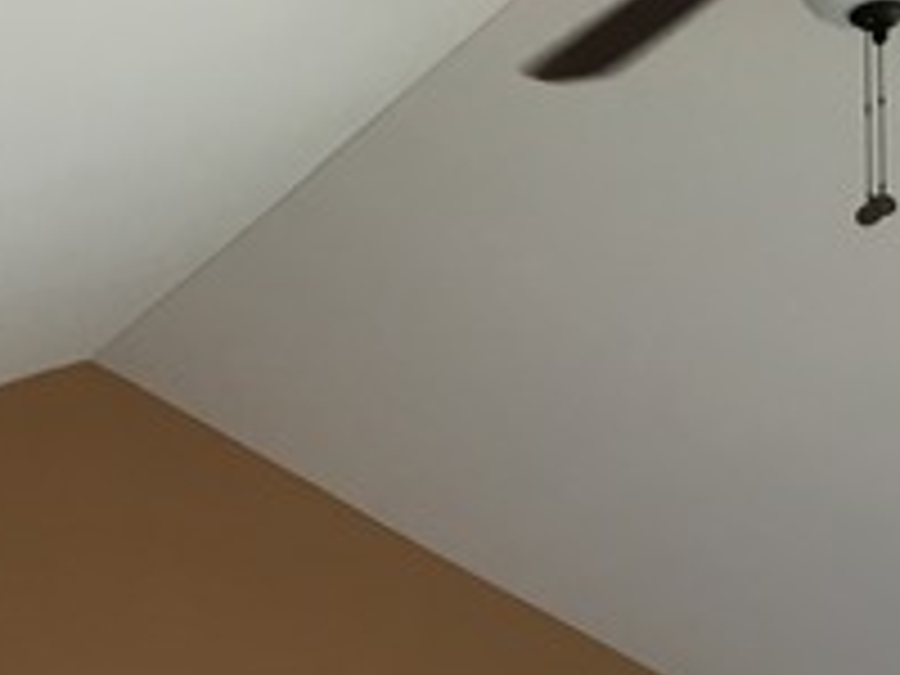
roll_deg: +0.5
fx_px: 2418
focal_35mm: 93
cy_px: 1008
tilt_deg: +1.6
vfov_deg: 14.8
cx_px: 400
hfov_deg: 21.1
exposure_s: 1/30
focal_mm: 4.15
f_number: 2.2
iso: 32
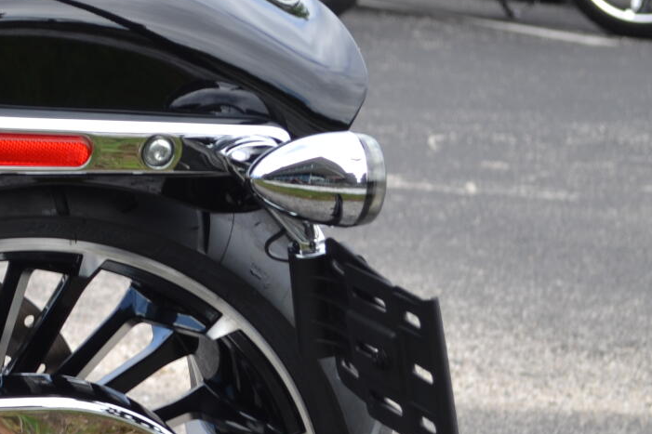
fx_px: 3567
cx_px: -219
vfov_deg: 7.0
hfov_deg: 10.2
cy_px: 375
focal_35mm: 197
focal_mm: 46
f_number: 6.3
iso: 100
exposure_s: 1/160
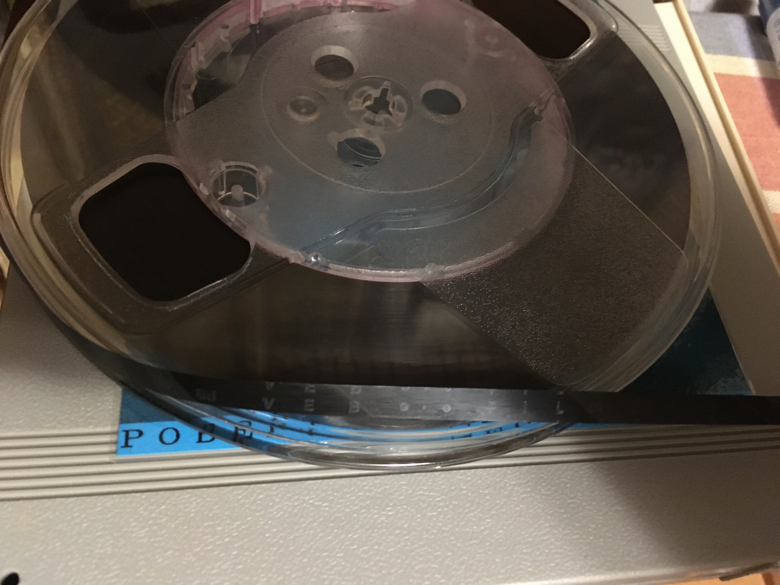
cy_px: 292
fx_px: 653
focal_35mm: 29
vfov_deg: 48.2
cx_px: 390
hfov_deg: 61.7
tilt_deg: -58.5
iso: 500
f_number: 2.2
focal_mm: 4.15
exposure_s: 1/17
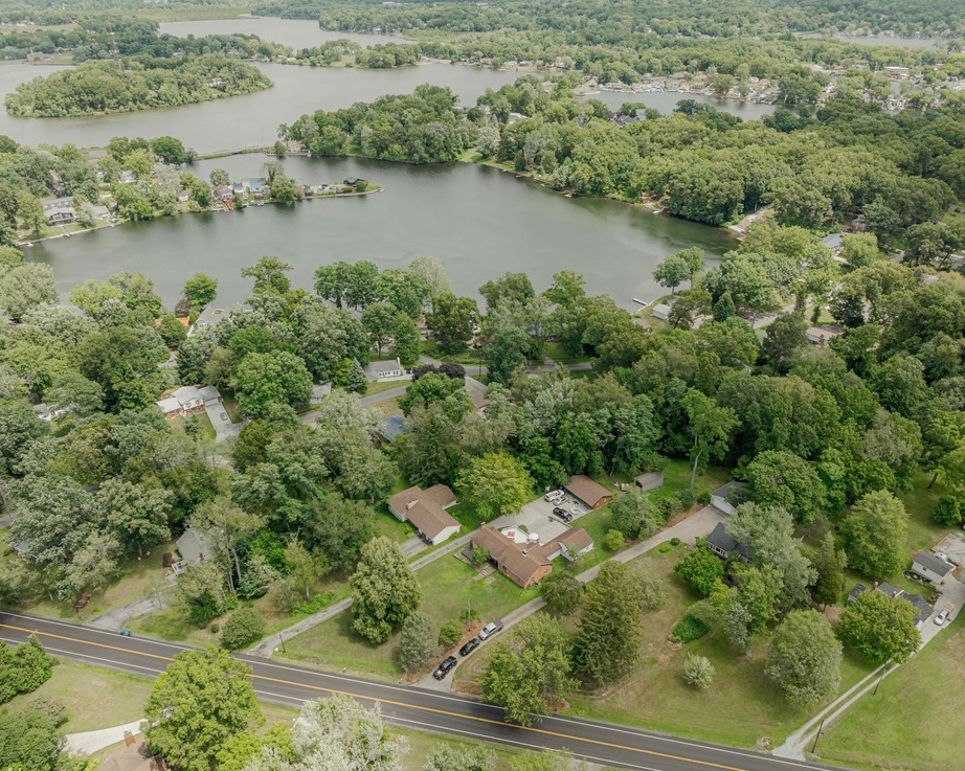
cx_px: 482
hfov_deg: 66.0
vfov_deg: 54.9
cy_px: 393
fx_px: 742
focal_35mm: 26
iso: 150
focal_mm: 12.29
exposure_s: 1/200
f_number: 4
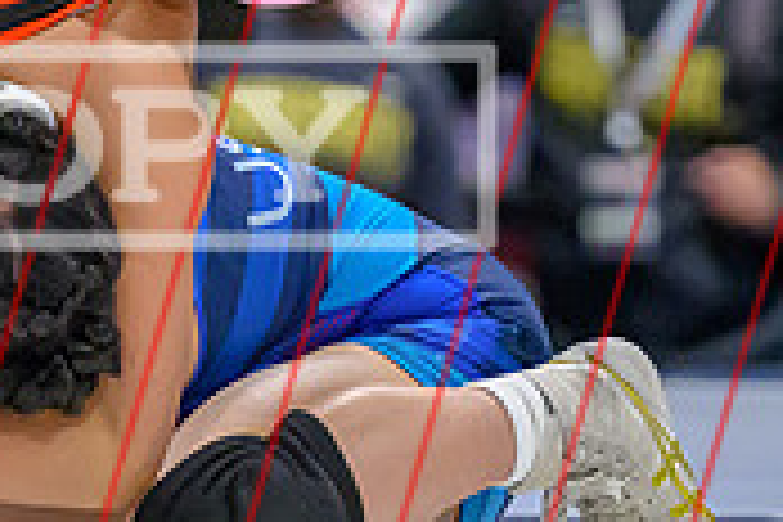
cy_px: 247
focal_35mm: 769
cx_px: -148
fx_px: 16724
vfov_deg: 1.8
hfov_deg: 2.7
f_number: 2.8
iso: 7200
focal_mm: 165
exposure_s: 1/640
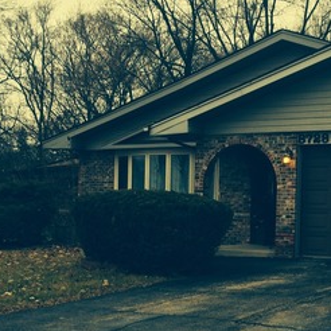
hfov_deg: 24.8
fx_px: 746
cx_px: 241
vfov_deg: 24.9
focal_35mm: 69
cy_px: 215
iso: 40
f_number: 2.2
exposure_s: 1/120
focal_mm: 4.12
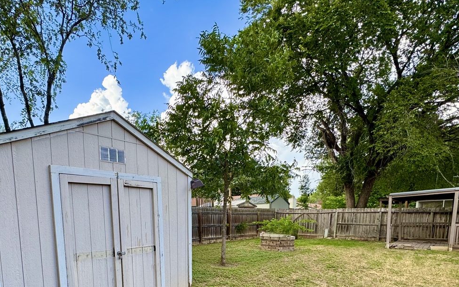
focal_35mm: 22
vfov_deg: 49.5
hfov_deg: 78.6
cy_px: 254
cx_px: 181
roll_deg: +0.7
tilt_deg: -7.9
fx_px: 275
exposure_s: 1/211
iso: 40
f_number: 2.2
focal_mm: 2.22
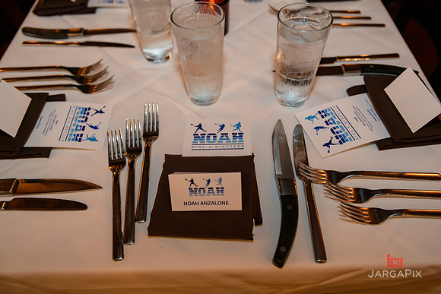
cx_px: 220
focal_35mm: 32
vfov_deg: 41.1
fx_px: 392
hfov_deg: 58.7
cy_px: 147
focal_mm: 32
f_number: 3.2
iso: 1600
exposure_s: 1/125
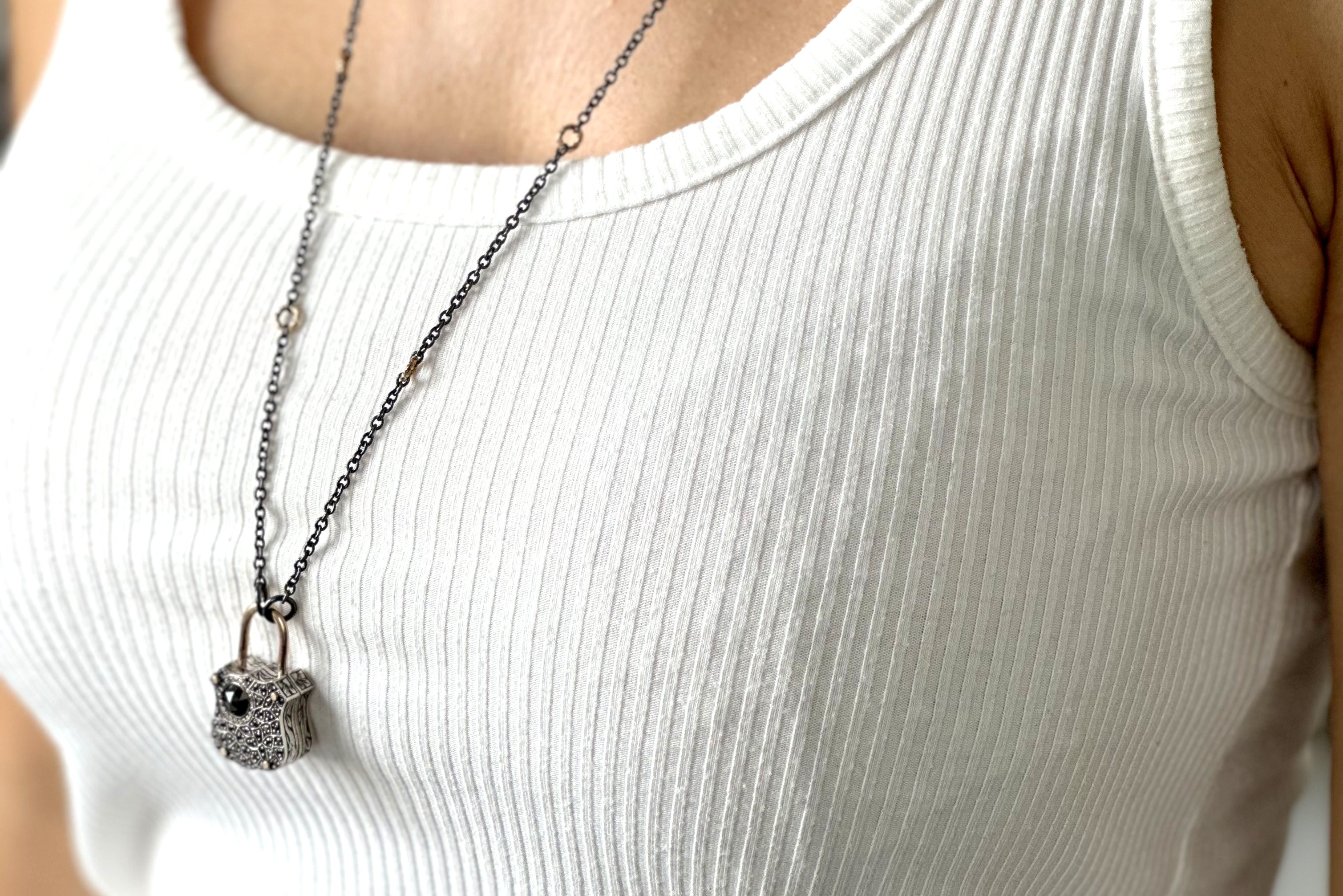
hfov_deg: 19.1
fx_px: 3991
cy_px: 41
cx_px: 672
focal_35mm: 107
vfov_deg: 12.7
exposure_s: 1/121
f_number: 2.8
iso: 50
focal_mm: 9
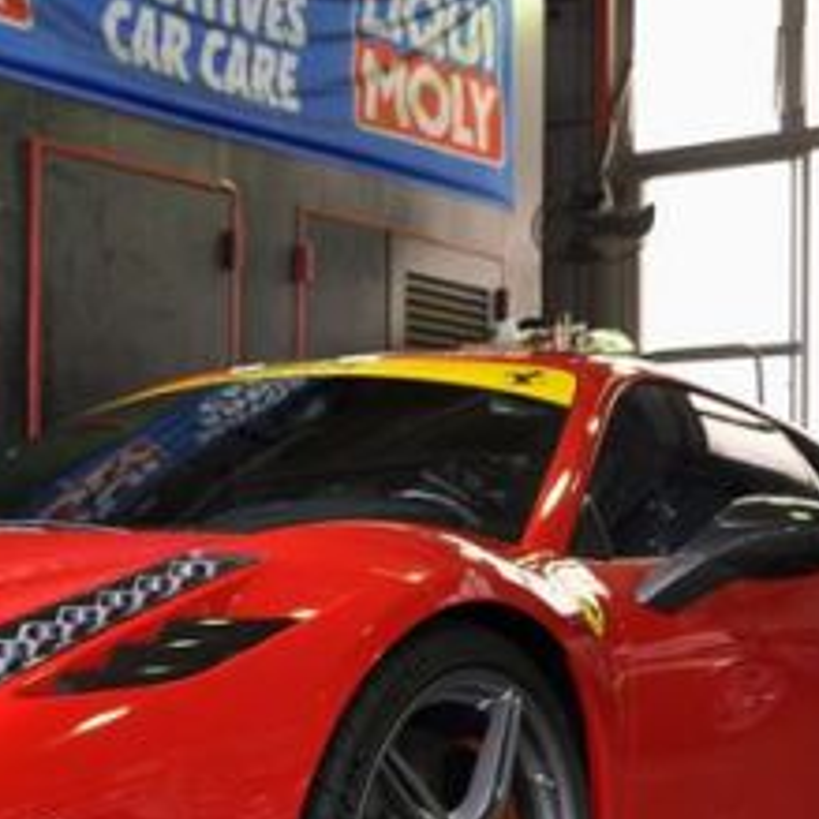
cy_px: 604
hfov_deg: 22.7
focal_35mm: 75
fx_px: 2008
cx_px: 135
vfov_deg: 22.9
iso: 200
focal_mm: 22
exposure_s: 1/30
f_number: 5.6
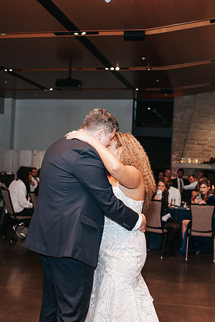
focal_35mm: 52
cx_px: 129
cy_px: 161
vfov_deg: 37.9
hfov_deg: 25.7
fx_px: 470
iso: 1000
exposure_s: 1/200
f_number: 2.8
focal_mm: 35
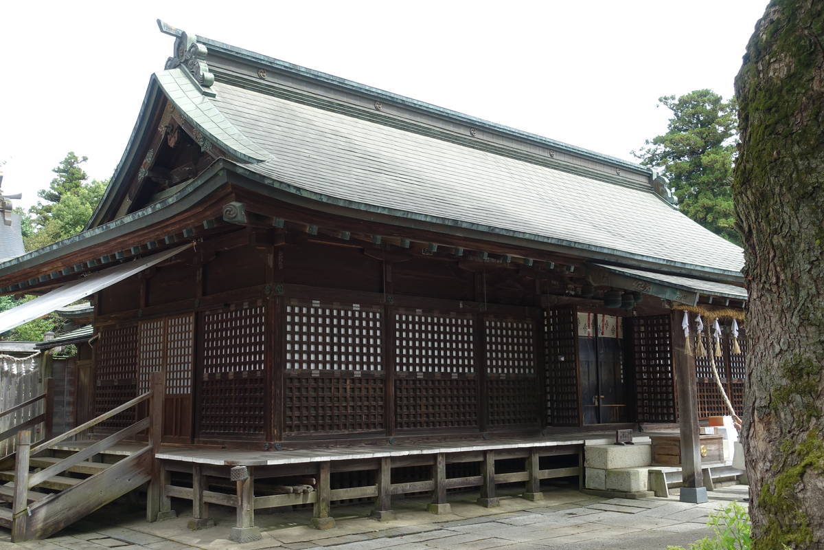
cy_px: 275
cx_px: 412
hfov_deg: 50.7
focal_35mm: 38
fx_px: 870
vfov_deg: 35.1
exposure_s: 1/320
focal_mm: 14.1
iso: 125
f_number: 4
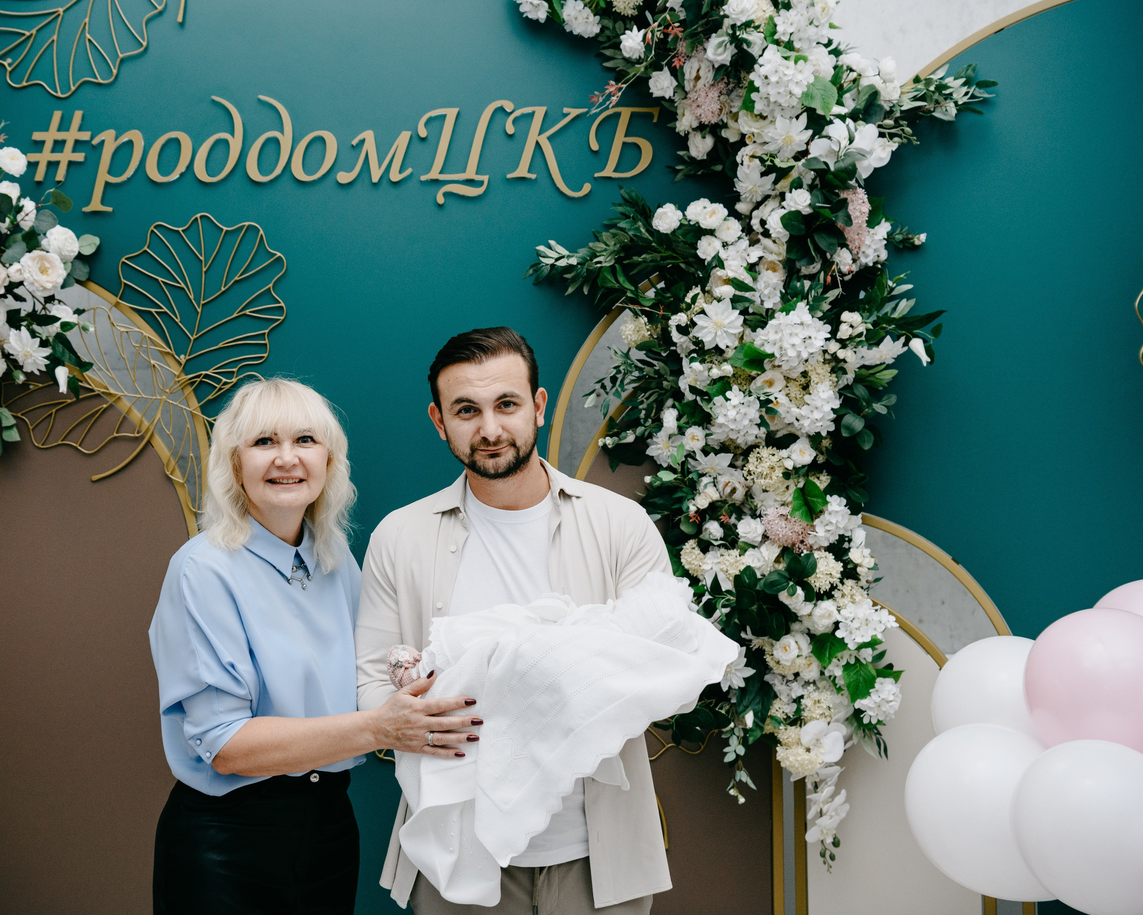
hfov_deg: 39.4
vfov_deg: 32.1
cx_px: 453
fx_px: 1590
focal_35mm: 47
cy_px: 455
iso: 320
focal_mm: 40
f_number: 4
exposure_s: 1/160
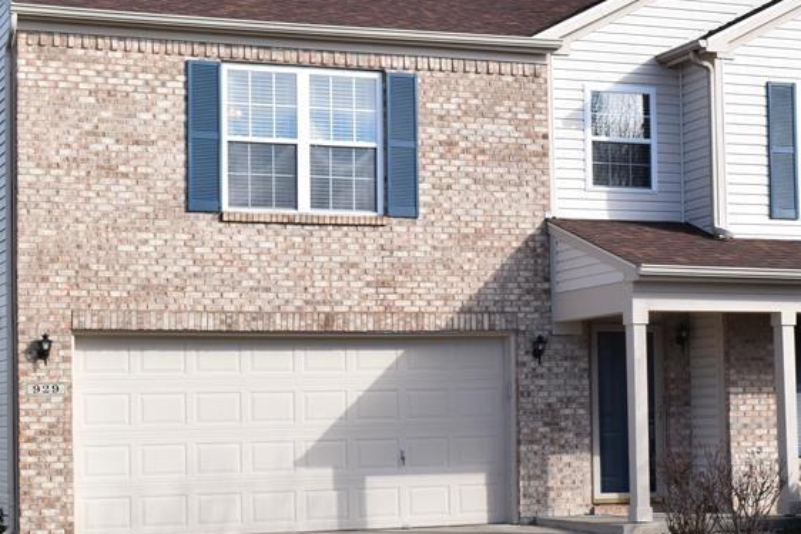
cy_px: 333
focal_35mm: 82
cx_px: 475
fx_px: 1825
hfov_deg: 24.7
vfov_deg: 16.6
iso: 800
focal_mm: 30
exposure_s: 1/200
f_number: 20
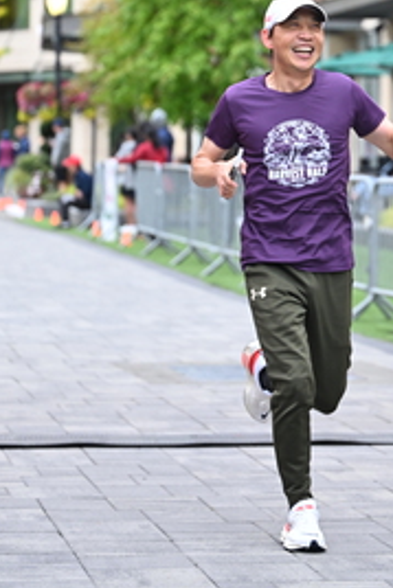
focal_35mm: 150
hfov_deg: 9.1
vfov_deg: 13.6
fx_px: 2453
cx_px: 328
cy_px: 83
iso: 1000
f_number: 2.8
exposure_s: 1/1250
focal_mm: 73
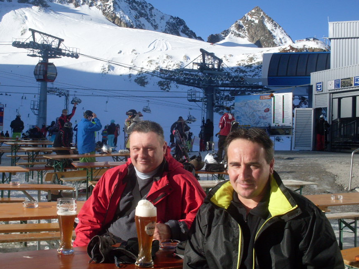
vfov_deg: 32.2
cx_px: 151
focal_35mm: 45
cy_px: 118
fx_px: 467
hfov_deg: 42.0
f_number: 8.4
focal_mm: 6.3
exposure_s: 1/250
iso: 80
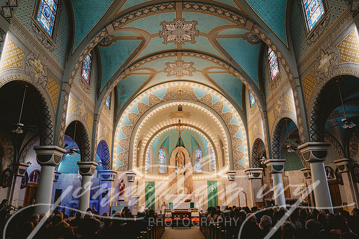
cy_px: 120
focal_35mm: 24
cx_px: 180
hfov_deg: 73.7
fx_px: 239
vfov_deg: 53.2
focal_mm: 24
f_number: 4
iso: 1600
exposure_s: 1/125
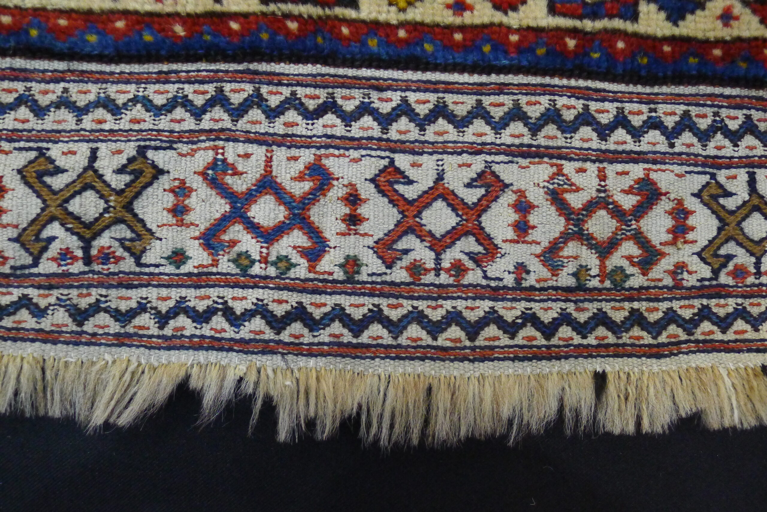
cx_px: 384
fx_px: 511
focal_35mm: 24
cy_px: 256
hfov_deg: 73.7
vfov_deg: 53.2
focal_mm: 5.1
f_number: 2
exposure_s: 1/30
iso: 800
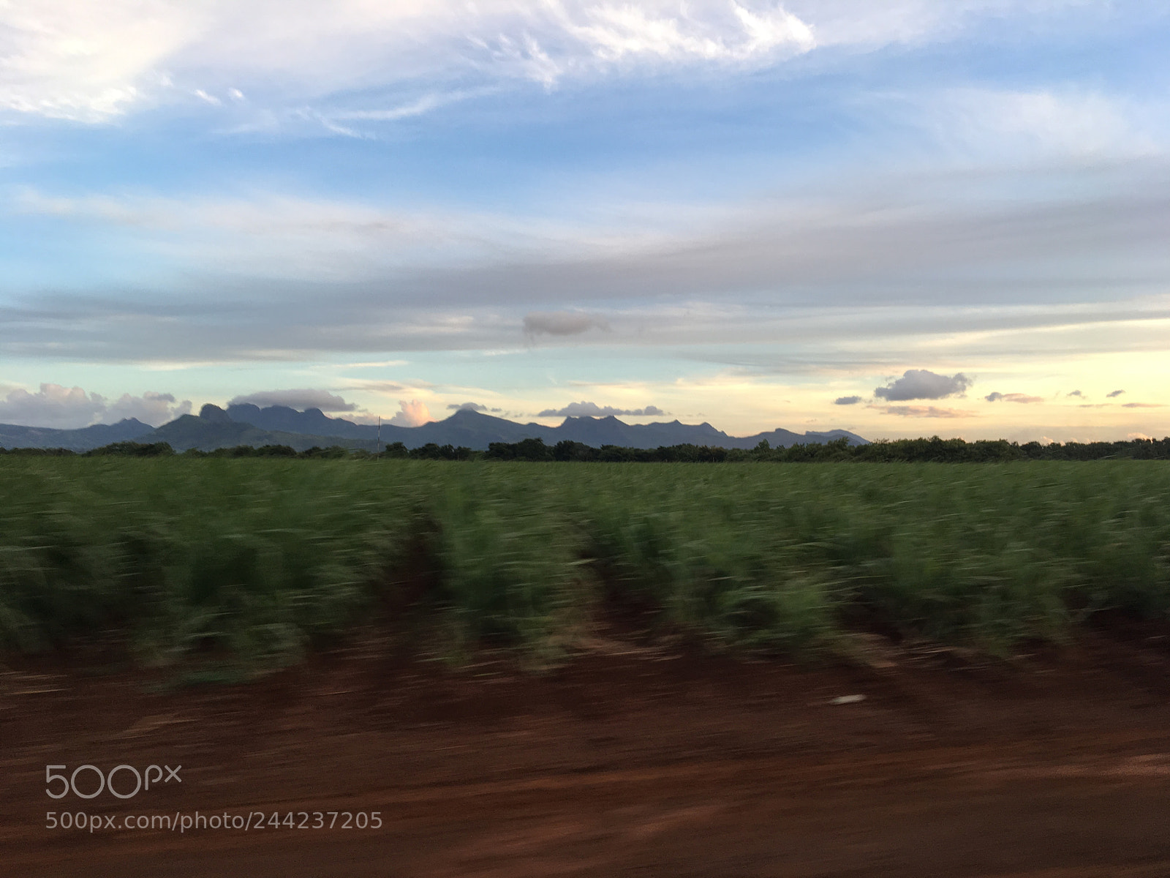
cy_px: 439
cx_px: 585
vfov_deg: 48.2
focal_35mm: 29
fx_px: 980
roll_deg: -2.8
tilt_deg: -0.5
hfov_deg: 61.7
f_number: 2.2
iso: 25
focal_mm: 4.15
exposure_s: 1/100
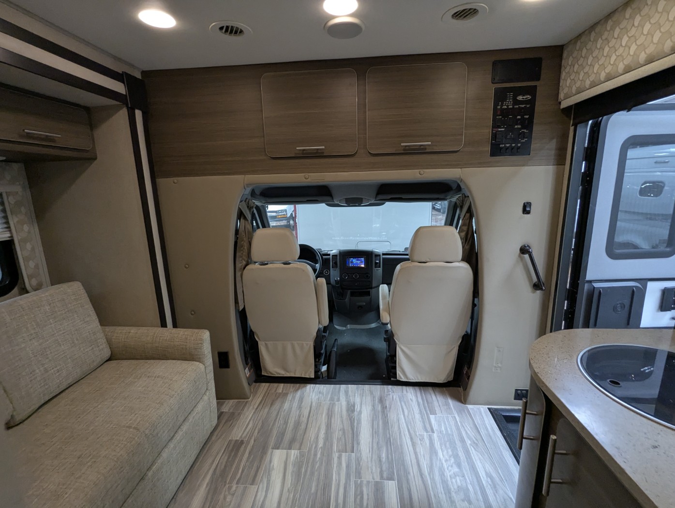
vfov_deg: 78.2
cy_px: 254
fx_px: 312
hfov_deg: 94.4
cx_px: 338
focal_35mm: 16
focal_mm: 2.35
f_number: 2.2
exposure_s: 1/57.1
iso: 265
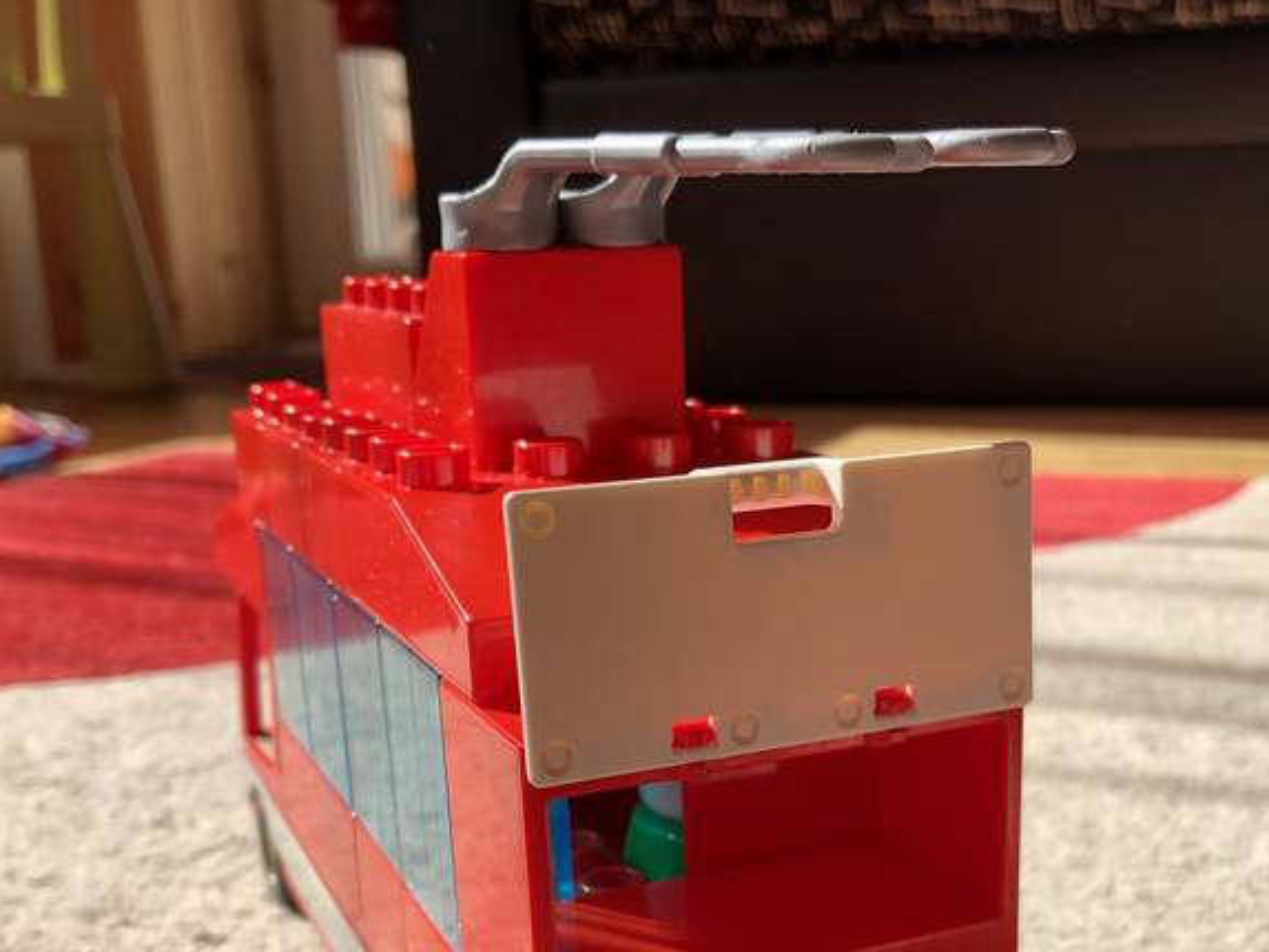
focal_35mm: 44
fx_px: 1613
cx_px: 711
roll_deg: +2.0
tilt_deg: -16.6
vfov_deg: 32.1
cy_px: 743
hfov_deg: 42.9
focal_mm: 4
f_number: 1.8
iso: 20
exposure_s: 1/398
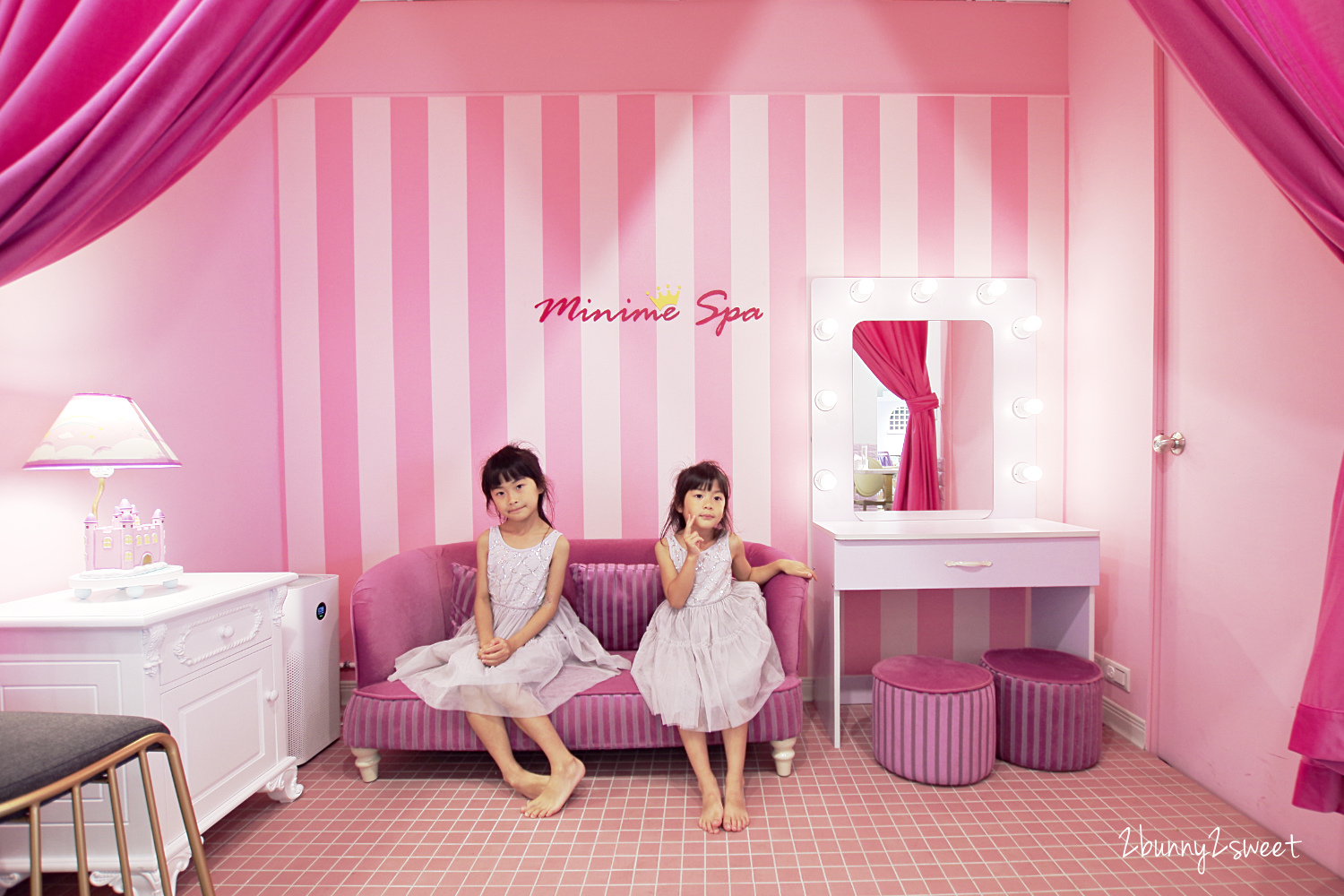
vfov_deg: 77.3
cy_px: 448
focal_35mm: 15
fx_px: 560
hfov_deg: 100.4
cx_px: 672
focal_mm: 10
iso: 200
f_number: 3.5
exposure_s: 1/25
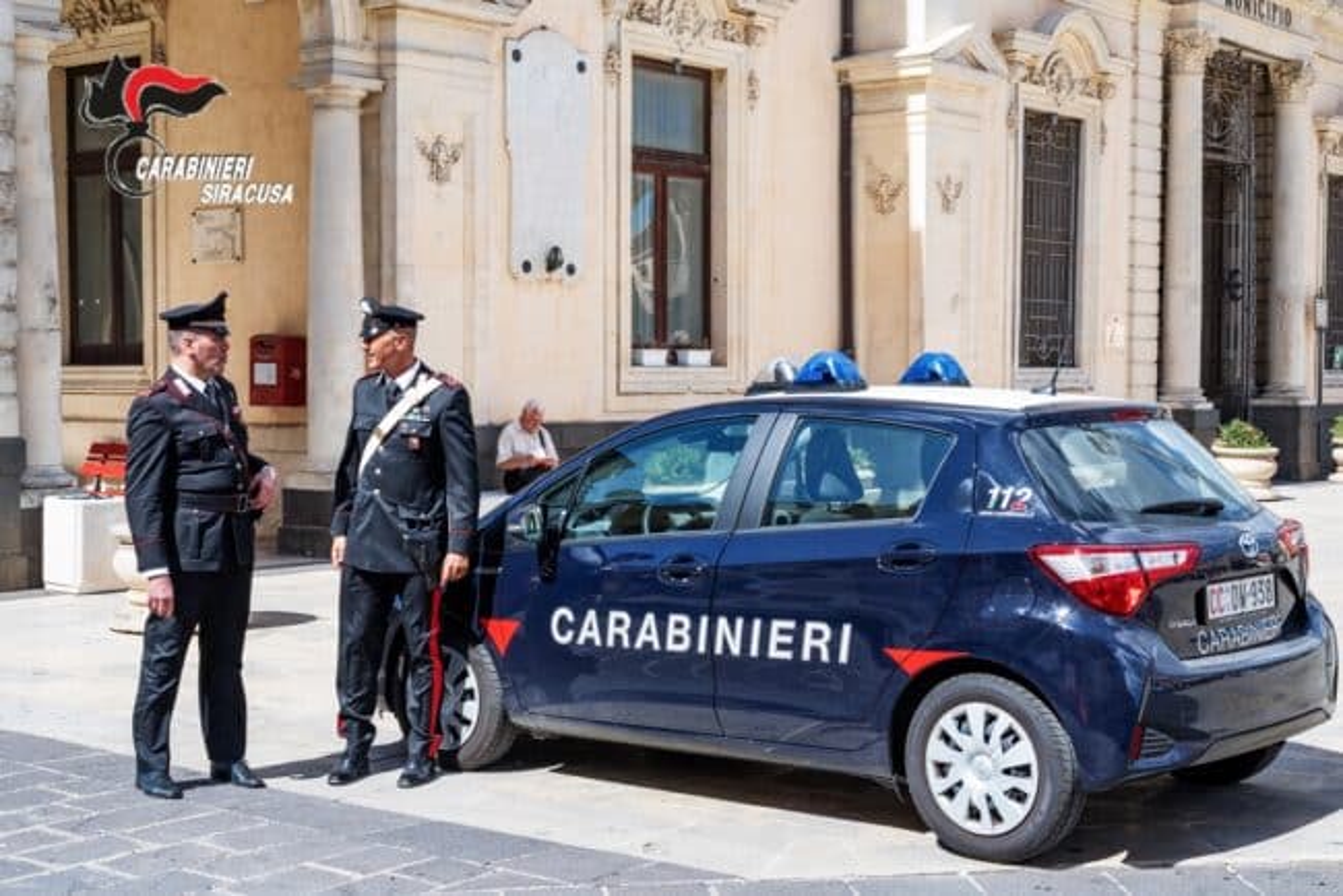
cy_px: 448
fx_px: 1866
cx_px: 672
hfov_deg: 39.6
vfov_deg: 27.0
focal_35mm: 50
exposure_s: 1/250
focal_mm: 50
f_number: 13
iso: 320
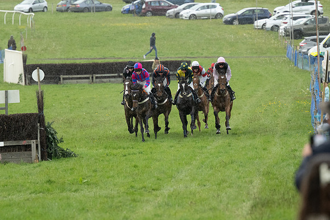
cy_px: 110
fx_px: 2886
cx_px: 165
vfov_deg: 4.4
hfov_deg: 6.5
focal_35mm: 315
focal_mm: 210
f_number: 4
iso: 2000
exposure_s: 1/1000
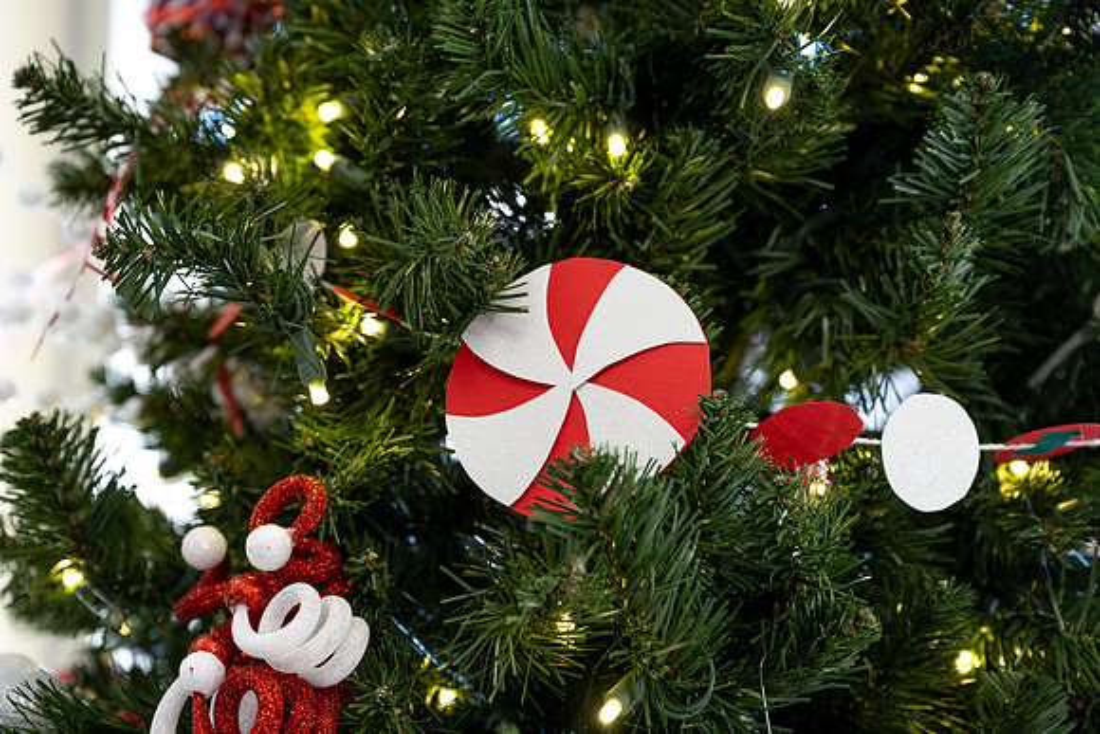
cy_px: 367
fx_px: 1620
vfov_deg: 25.5
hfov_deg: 37.5
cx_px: 550
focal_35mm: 53
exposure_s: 1/320
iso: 560
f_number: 4
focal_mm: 53
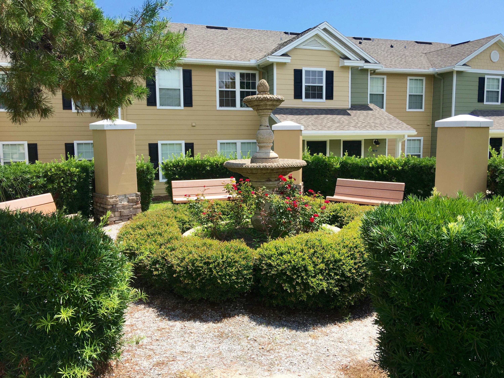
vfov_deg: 48.2
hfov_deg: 61.7
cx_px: 252
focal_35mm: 29
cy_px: 189
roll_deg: +0.1
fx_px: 422
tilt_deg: -5.8
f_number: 2.2
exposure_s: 1/1012
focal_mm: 4.15
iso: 25
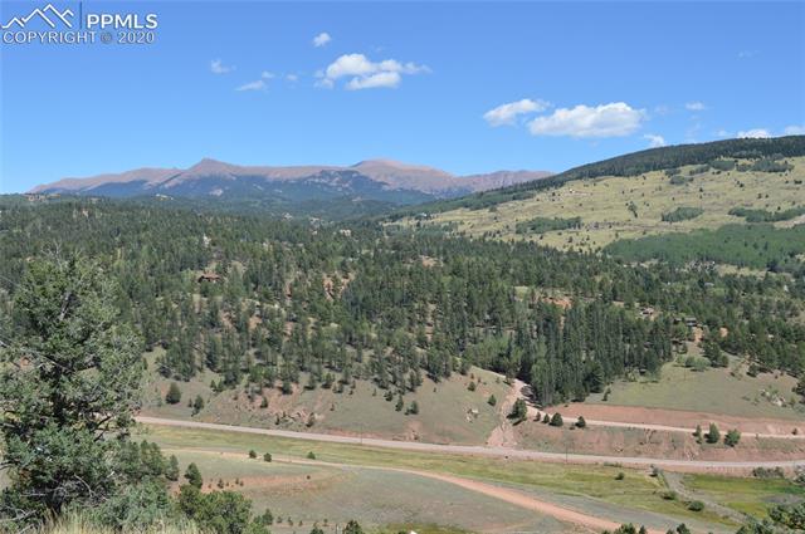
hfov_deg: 46.5
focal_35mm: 42
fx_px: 938
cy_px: 267
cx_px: 402
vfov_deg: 31.8
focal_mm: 28
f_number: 7.1
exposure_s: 1/200
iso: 100
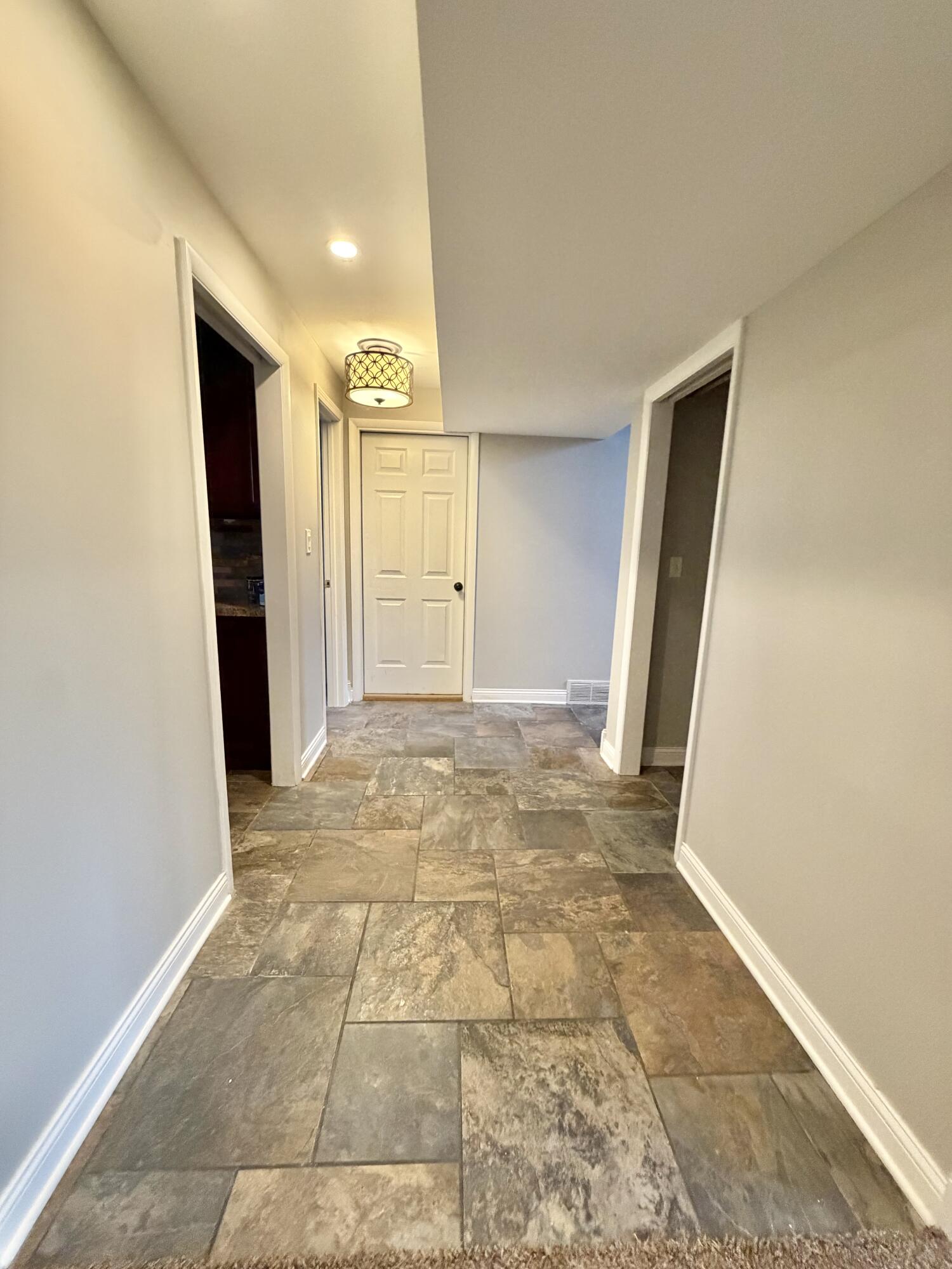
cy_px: 634
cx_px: 476
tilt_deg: -9.5
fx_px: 513
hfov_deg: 85.7
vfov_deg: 102.1
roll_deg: -1.9
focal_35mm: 14
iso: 500
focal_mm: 2.22
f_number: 2.2
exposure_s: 1/60
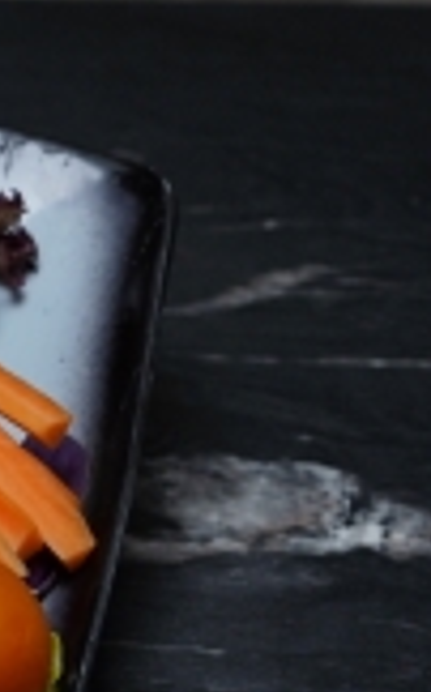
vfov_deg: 8.7
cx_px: -1033
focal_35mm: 242
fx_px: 4556
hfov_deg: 5.0
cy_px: 226
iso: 200
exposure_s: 1/100
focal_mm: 50
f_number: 4.5
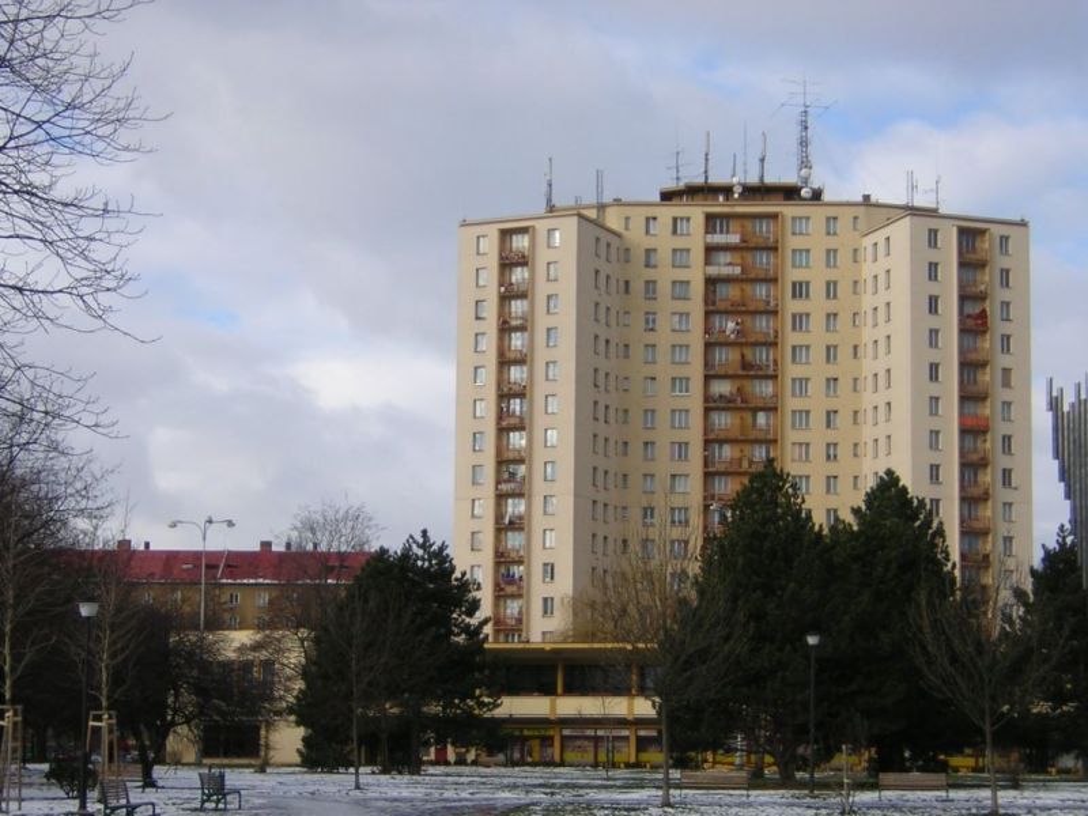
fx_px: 2546
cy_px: 408
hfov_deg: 24.1
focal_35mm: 81
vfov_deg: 18.2
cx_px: 544
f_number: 4
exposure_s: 1/461
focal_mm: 10.6
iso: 100
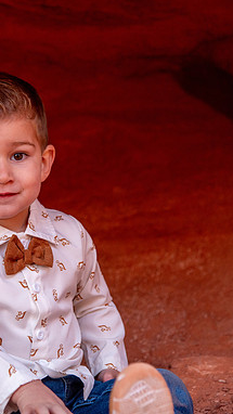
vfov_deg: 15.9
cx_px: 20
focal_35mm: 135
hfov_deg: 9.0
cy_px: 207
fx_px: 1482
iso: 1250
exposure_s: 1/200
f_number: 4
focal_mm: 85
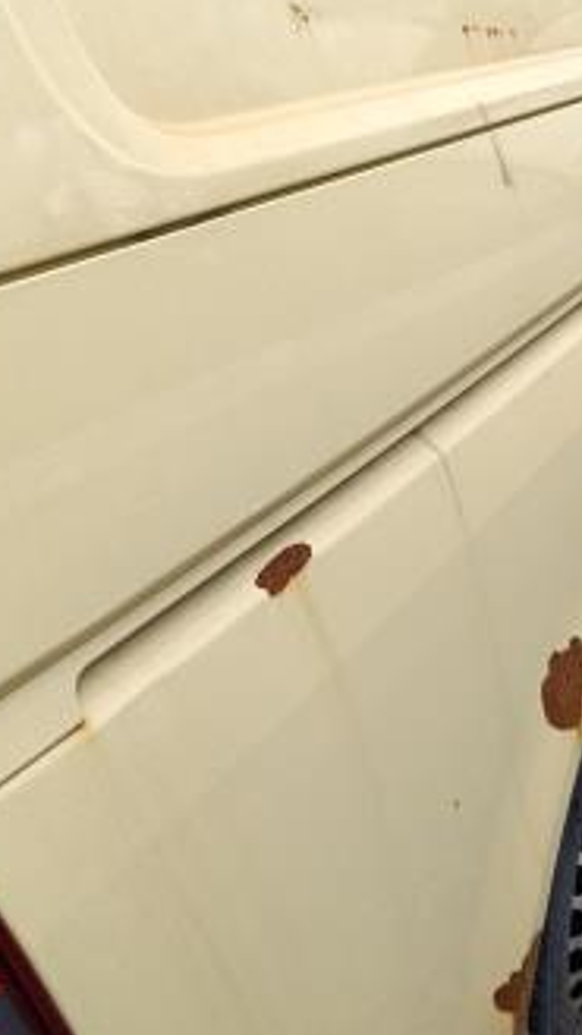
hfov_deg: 33.4
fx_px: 933
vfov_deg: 57.4
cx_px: 488
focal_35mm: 34
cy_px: 639
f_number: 1.6
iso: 50
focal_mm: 6.14
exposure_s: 1/124
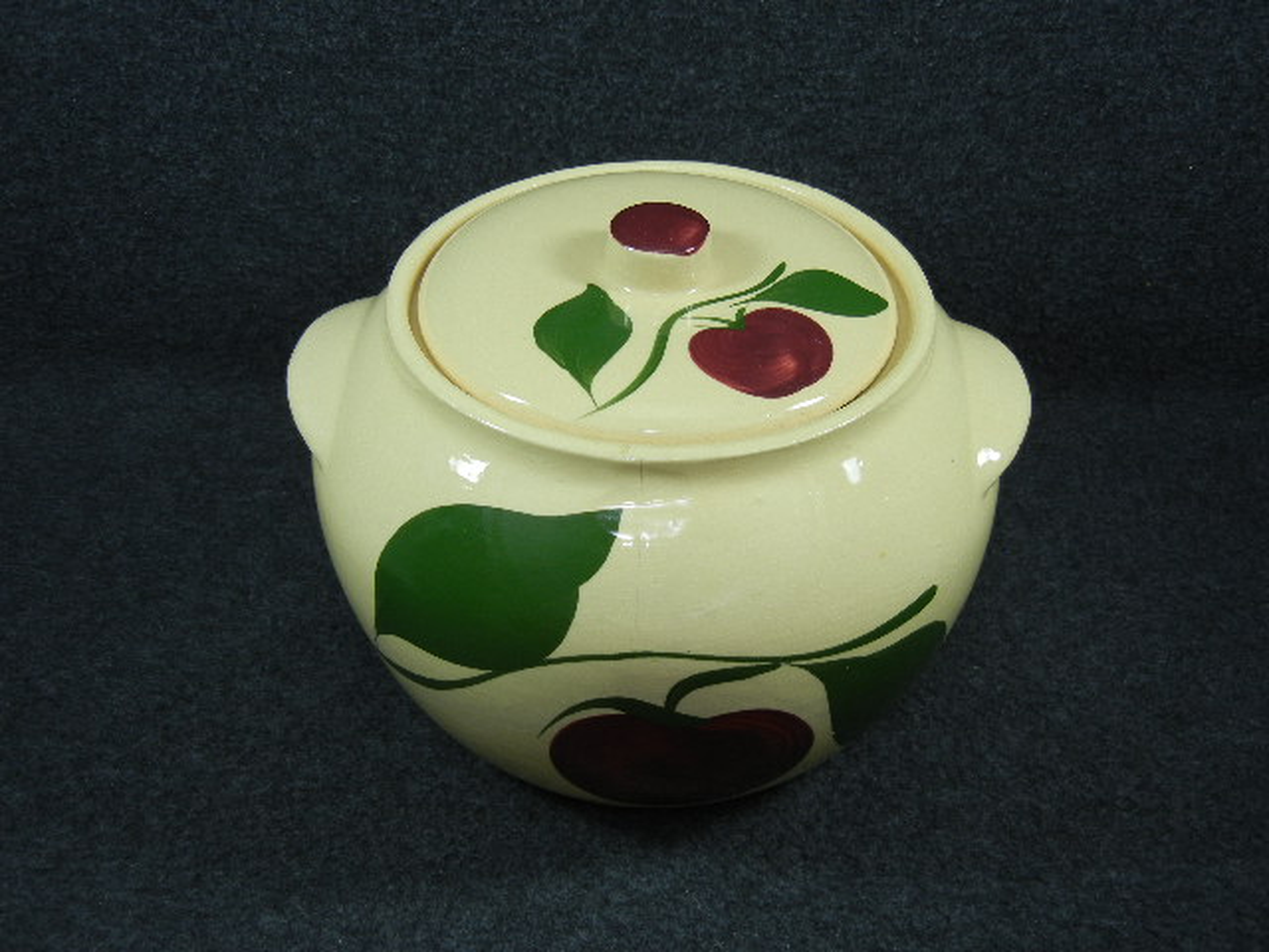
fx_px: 1430
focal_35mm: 39
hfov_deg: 47.9
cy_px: 476
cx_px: 634
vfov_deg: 36.8
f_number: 3.7
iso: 172
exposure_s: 1/31.8
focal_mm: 7.1
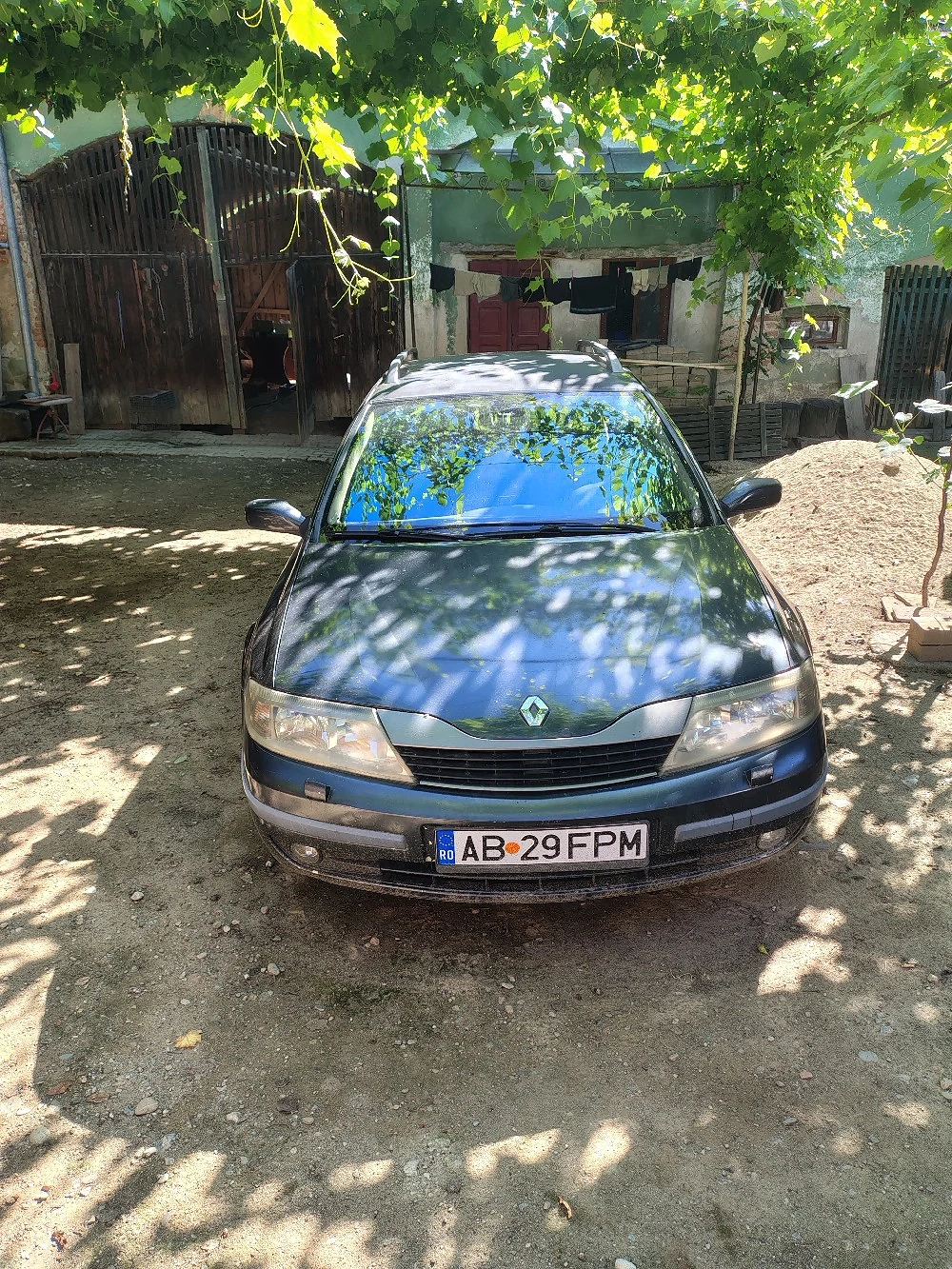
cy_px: 634
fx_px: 917
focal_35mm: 25
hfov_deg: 54.9
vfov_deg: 69.4
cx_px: 476
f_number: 1.7
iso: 143
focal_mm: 4.71
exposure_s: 1/120
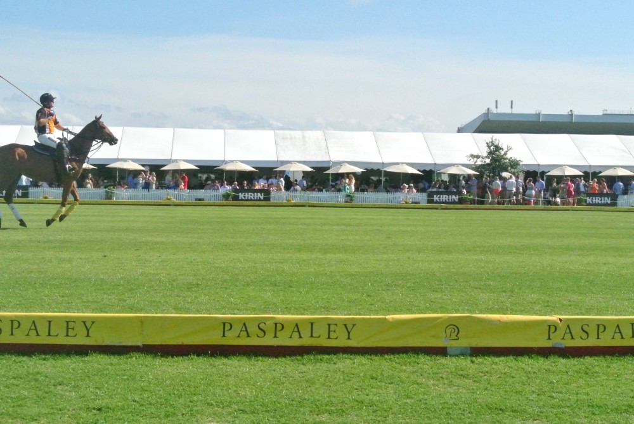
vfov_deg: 16.9
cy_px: 212
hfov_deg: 25.0
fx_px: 1428
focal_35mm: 81
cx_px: 317
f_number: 13
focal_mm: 30
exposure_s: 1/2500
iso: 3200
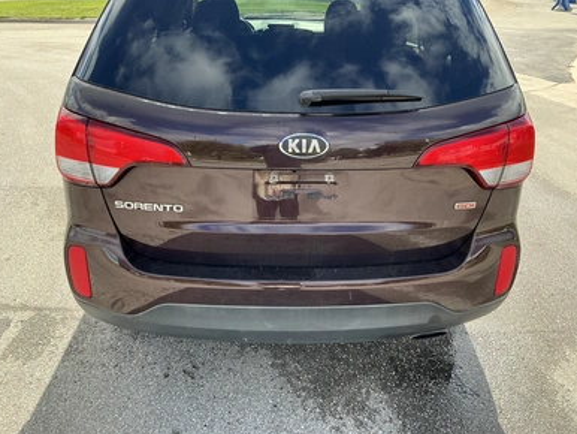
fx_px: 484
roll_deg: +1.8
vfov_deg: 48.3
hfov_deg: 61.6
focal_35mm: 29
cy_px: 213
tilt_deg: -24.5
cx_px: 288
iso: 25
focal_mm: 3
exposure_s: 1/353
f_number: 1.8
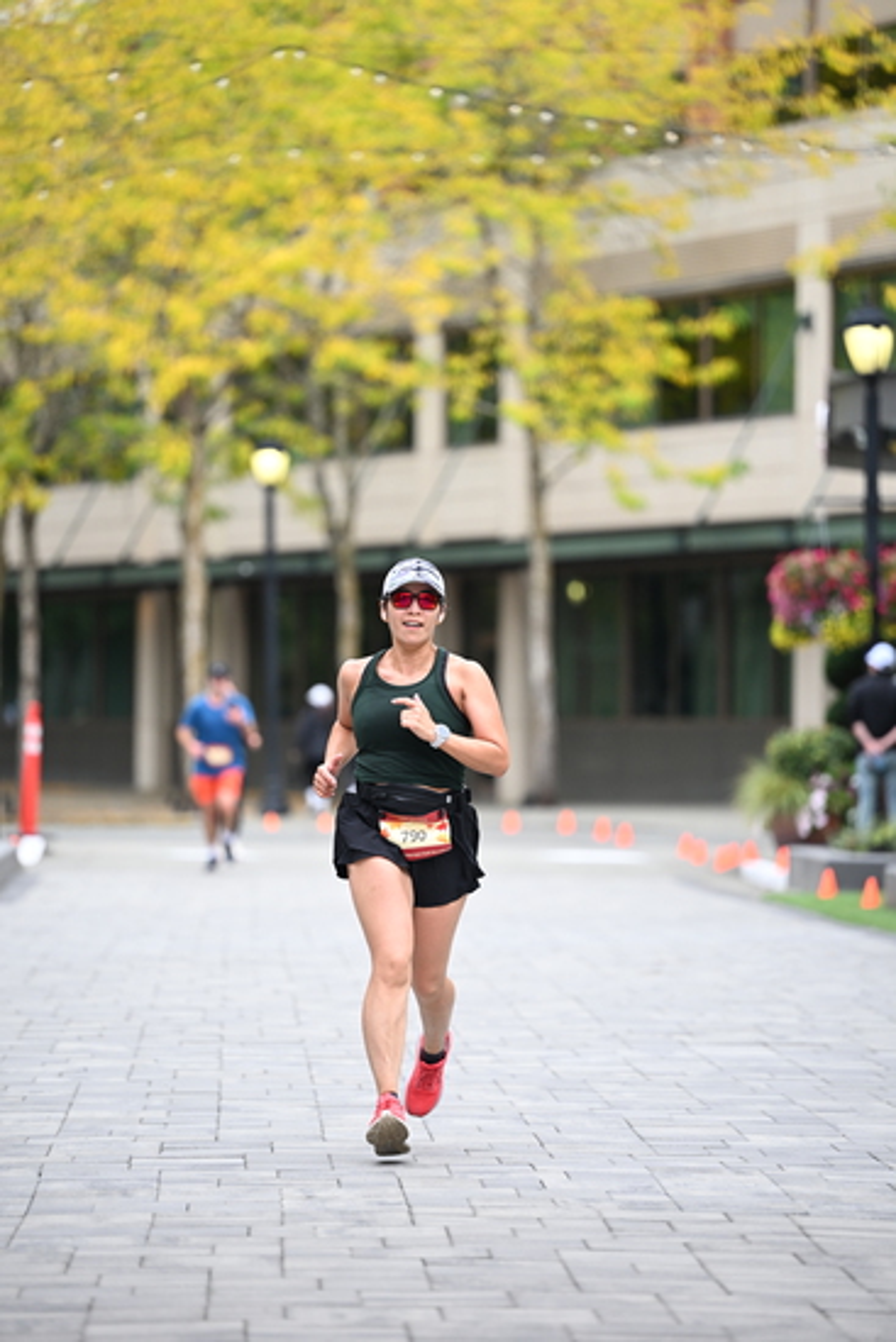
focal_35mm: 165
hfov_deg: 8.3
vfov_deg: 12.4
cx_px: 448
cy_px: 671
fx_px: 6156
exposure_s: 1/1600
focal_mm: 165
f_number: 2.8
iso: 640
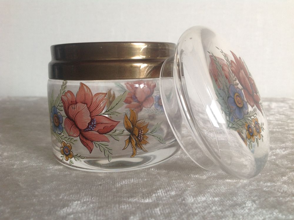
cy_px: 110
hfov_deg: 52.7
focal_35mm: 35
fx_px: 297
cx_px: 147
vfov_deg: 40.6
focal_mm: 4.28
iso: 64
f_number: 2.4
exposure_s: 1/40
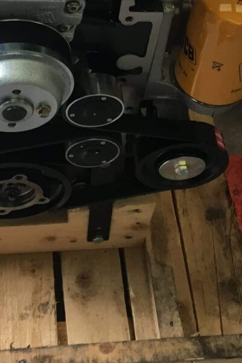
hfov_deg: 17.6
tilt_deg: -50.3
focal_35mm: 77
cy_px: 1
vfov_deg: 25.1
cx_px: 58
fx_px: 777
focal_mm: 4.15
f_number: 2.2
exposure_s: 1/33
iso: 40
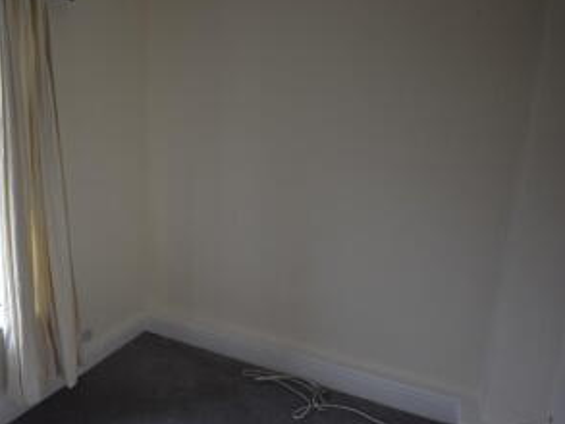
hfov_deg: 62.4
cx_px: 118
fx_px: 421
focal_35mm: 26
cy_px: 223
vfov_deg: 53.5
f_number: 5
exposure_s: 1/100
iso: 400
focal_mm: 11
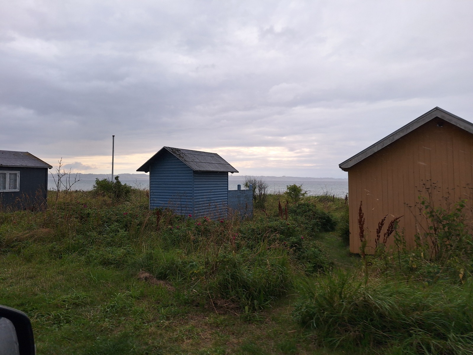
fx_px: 314
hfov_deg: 73.9
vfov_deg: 58.9
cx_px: 236
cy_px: 178
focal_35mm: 23
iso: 40
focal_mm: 5.54
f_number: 1.8
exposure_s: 1/754
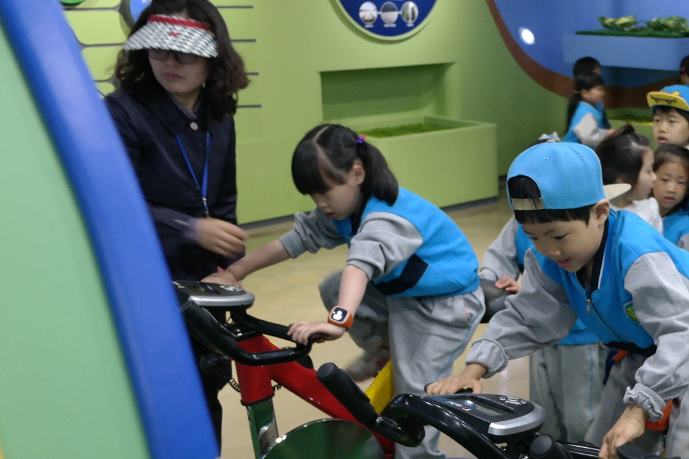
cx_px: 553
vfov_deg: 27.5
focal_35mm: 49
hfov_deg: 38.8
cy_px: 275
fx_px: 938
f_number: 3.5
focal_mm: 20
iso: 800
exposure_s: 1/40
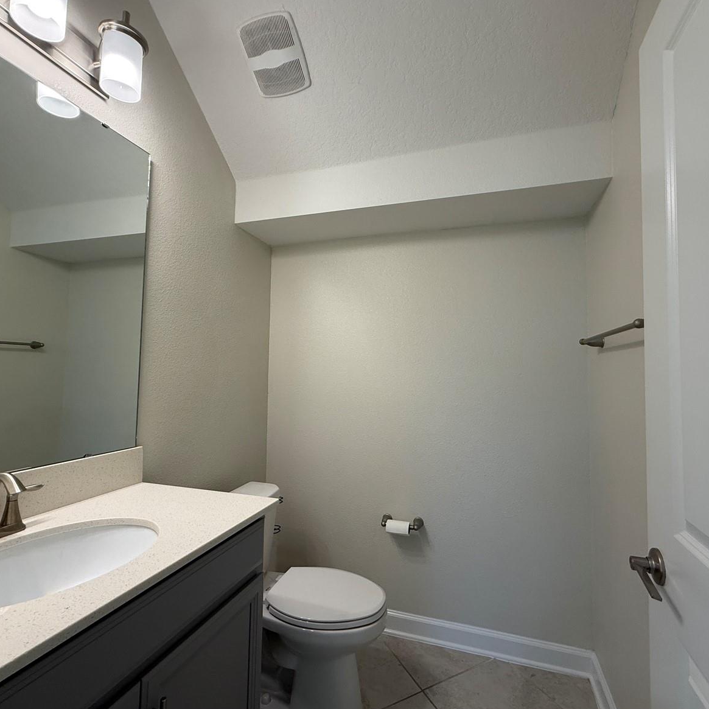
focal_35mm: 17
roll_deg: -0.4
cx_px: 367
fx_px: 394
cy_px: 352
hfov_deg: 83.9
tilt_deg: +3.4
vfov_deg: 84.0
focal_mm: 2.22
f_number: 2.2
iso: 125
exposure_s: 1/120
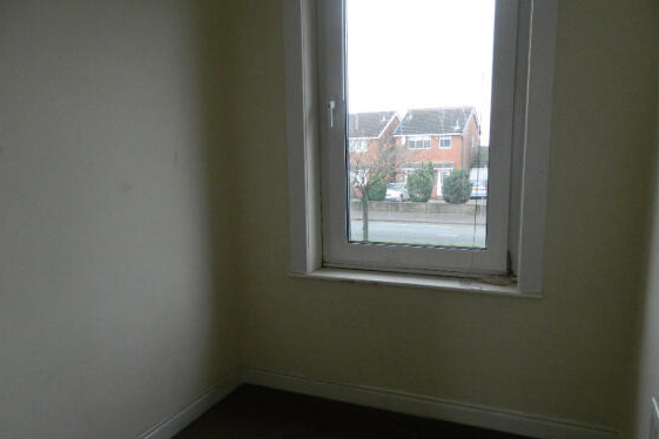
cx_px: 326
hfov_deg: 67.4
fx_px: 494
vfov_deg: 47.8
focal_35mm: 27
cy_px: 247
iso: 400
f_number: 3.1
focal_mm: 4.5
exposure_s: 1/60
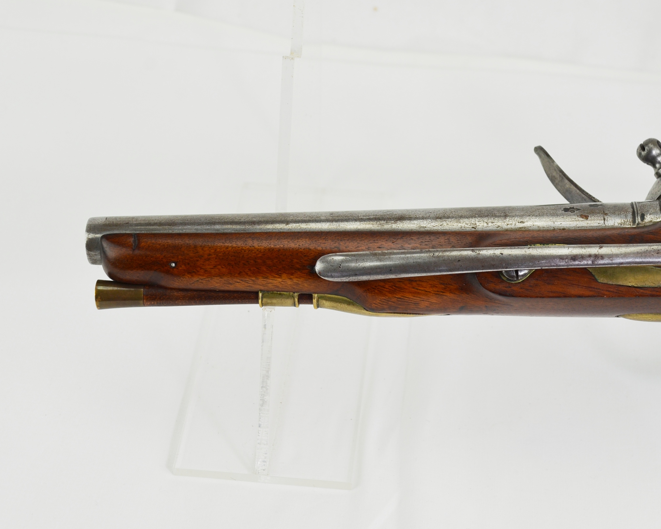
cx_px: 329
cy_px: 264
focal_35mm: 82
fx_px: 1604
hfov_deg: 23.3
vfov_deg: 18.7
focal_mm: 48
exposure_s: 1/125
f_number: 5.6
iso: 280
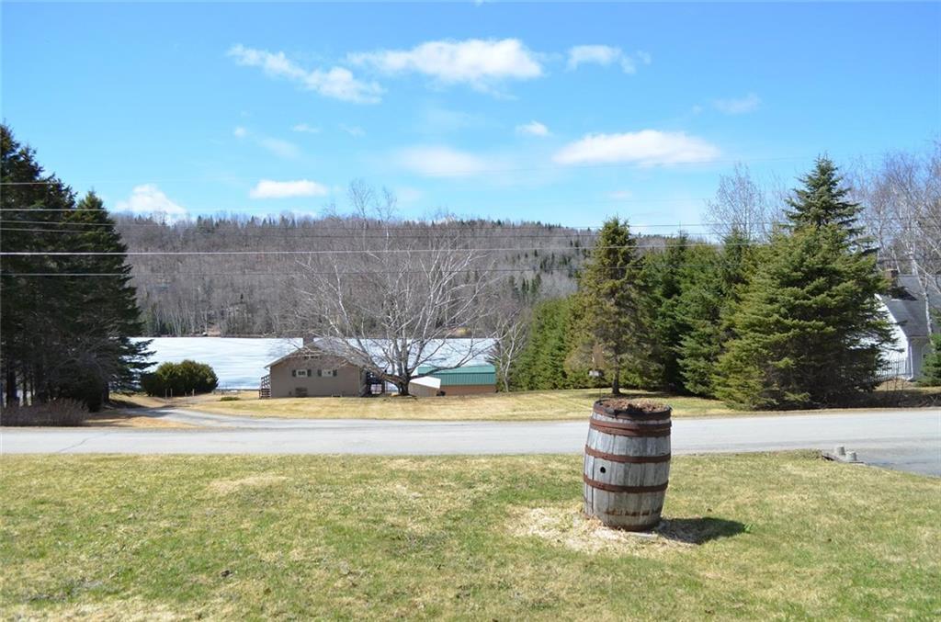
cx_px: 470
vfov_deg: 43.4
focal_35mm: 30
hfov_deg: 62.1
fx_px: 782
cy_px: 311
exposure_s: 1/1600
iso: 400
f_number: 5.6
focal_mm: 20
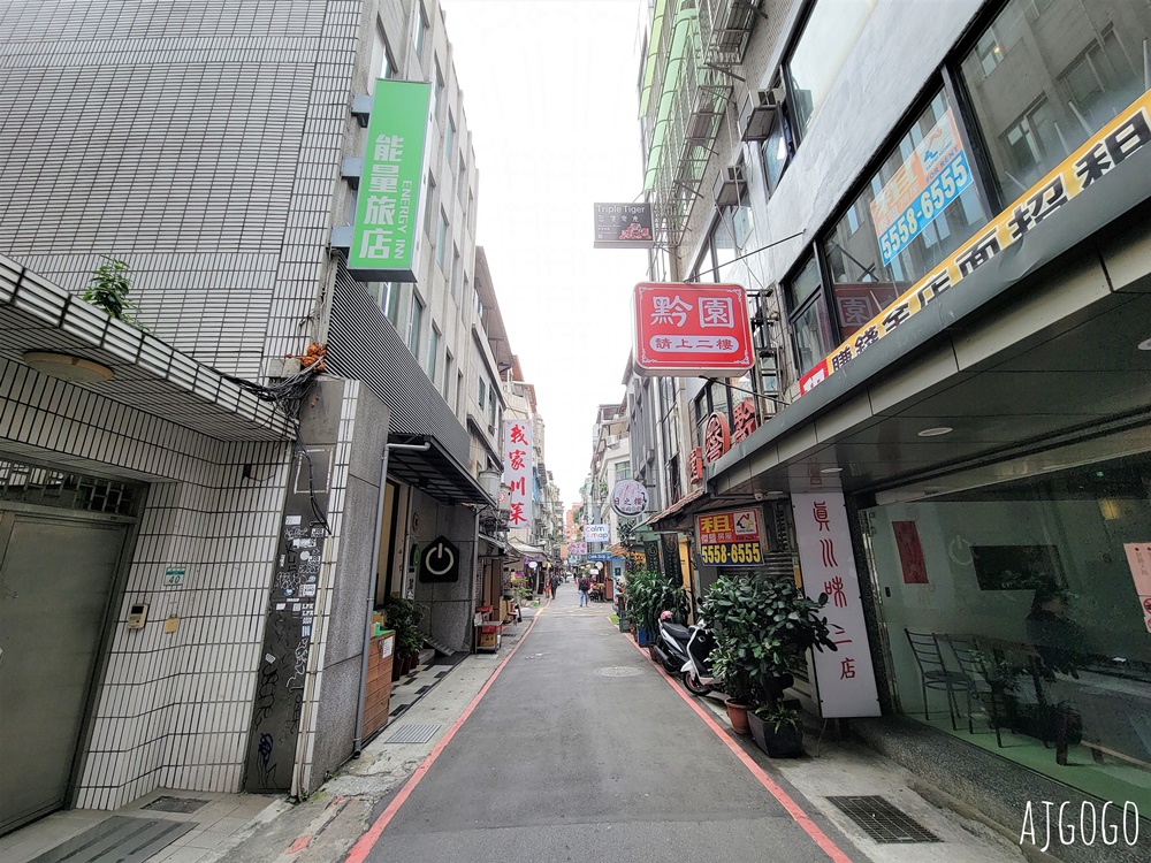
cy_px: 432
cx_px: 576
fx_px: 432
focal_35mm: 13
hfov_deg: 106.2
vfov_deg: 89.9
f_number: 2.2
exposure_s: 1/59
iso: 50
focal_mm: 2.2
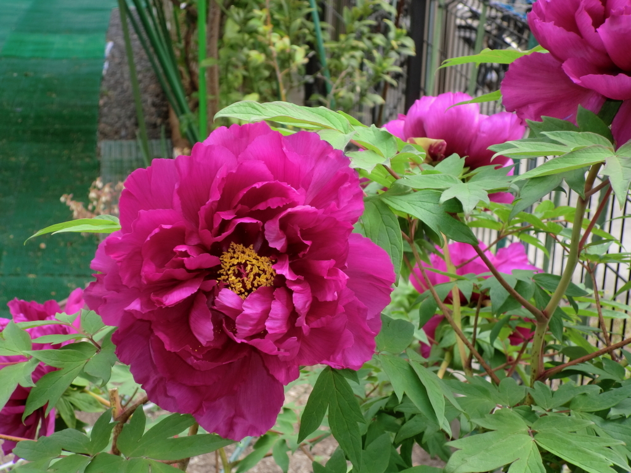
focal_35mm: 73
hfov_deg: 26.7
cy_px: 236
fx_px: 1331
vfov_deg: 20.2
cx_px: 316
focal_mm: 13.16
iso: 50
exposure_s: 1/125
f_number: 4.3
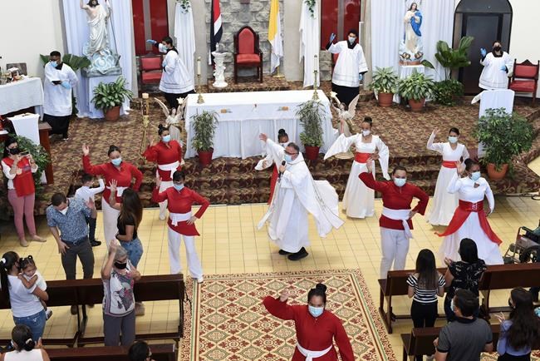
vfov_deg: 27.0
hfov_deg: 39.6
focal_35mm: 50
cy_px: 180
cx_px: 270
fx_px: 750
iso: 1000
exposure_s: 1/125
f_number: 6.3
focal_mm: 50
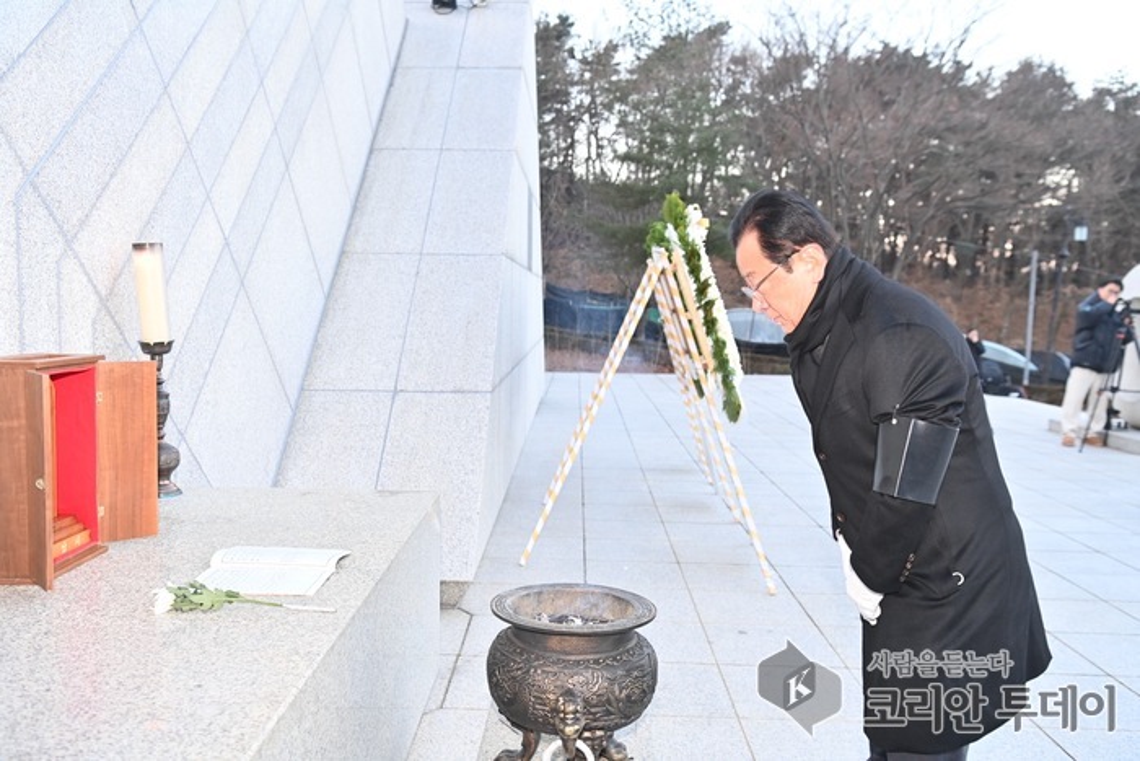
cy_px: 380
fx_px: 1013
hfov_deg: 58.7
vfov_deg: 41.1
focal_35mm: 32
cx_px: 570
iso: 800
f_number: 4
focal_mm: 32
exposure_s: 1/100
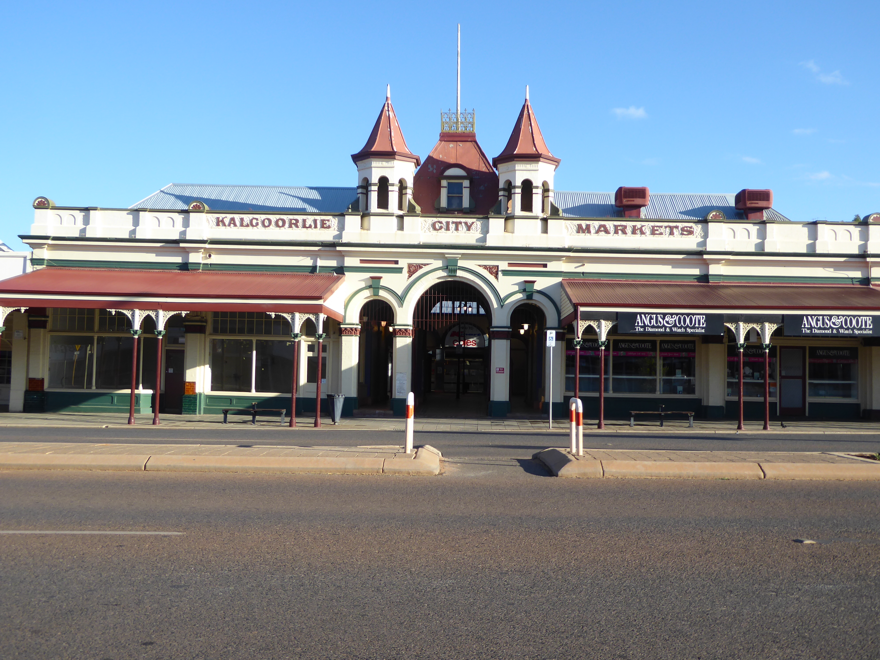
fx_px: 915
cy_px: 330
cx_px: 440
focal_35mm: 36
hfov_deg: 51.4
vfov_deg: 39.7
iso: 80
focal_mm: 6.3
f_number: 3.7
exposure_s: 1/400
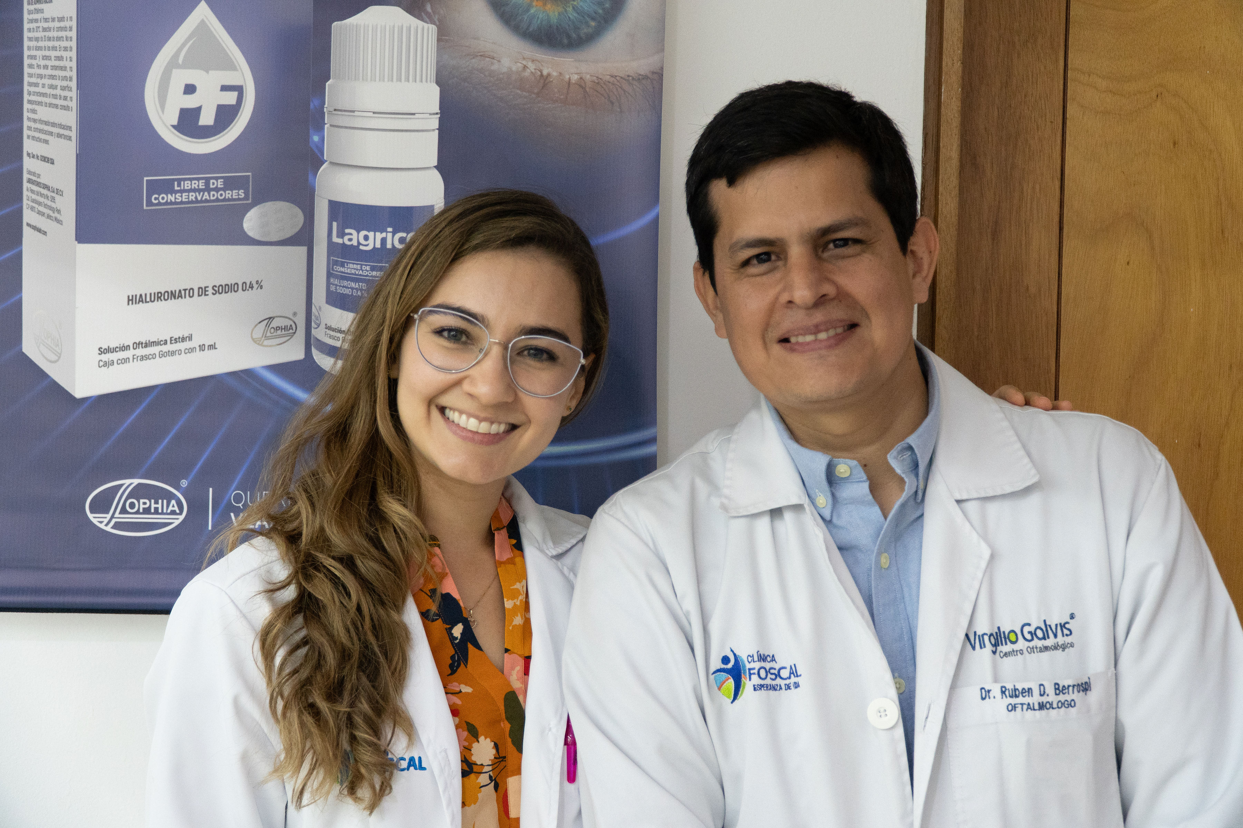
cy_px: 414
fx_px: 1864
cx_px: 622
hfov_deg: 36.9
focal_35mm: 54
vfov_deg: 25.1
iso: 2500
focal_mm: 36
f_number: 4
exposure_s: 1/160
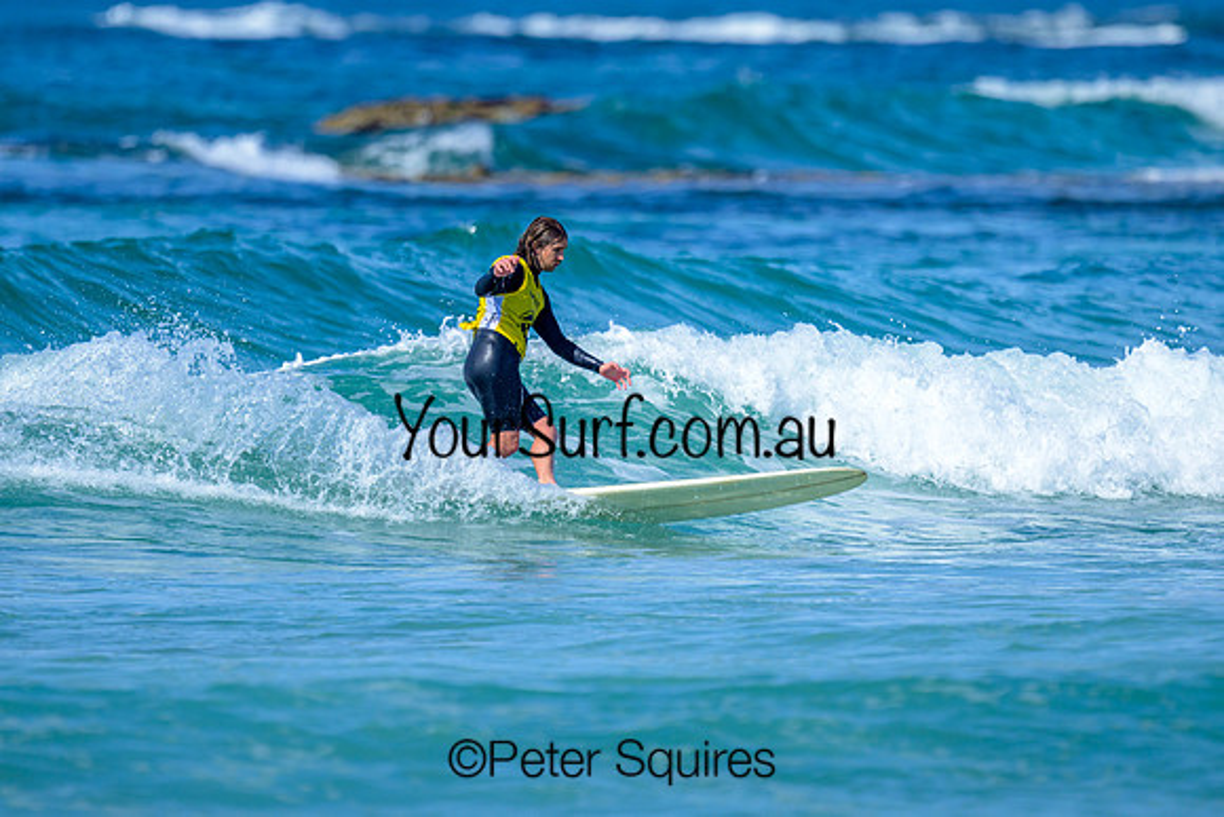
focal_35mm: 1100
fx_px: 37406
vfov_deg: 1.3
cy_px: 397
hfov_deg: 1.9
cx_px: 526
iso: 280
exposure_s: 1/2000
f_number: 6.3
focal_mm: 800
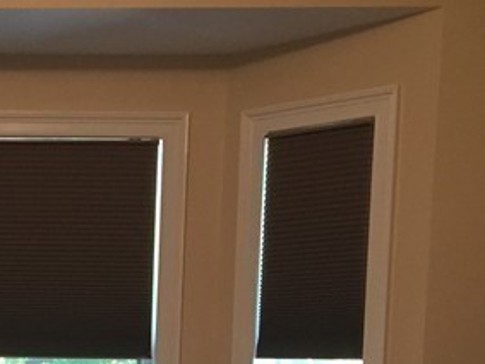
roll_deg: -2.3
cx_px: -93
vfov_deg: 13.4
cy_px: 522
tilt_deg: -4.3
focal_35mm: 105
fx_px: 1471
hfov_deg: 17.8
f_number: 2.2
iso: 100
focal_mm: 4.15
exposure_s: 1/10
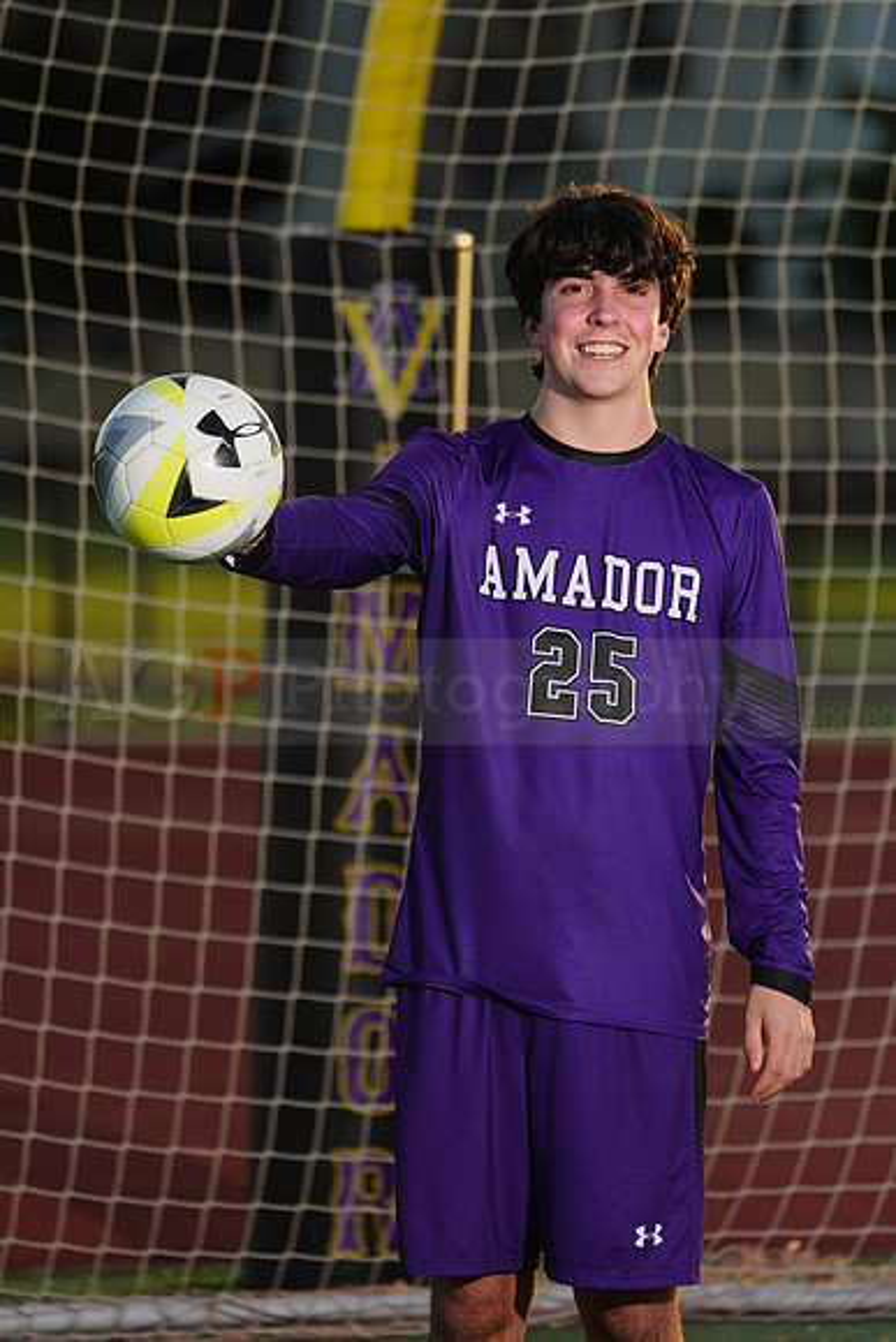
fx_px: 13468
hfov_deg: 3.8
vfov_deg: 5.7
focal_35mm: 361
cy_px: 671
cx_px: 448
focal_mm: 361
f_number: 7.1
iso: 100
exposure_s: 1/200
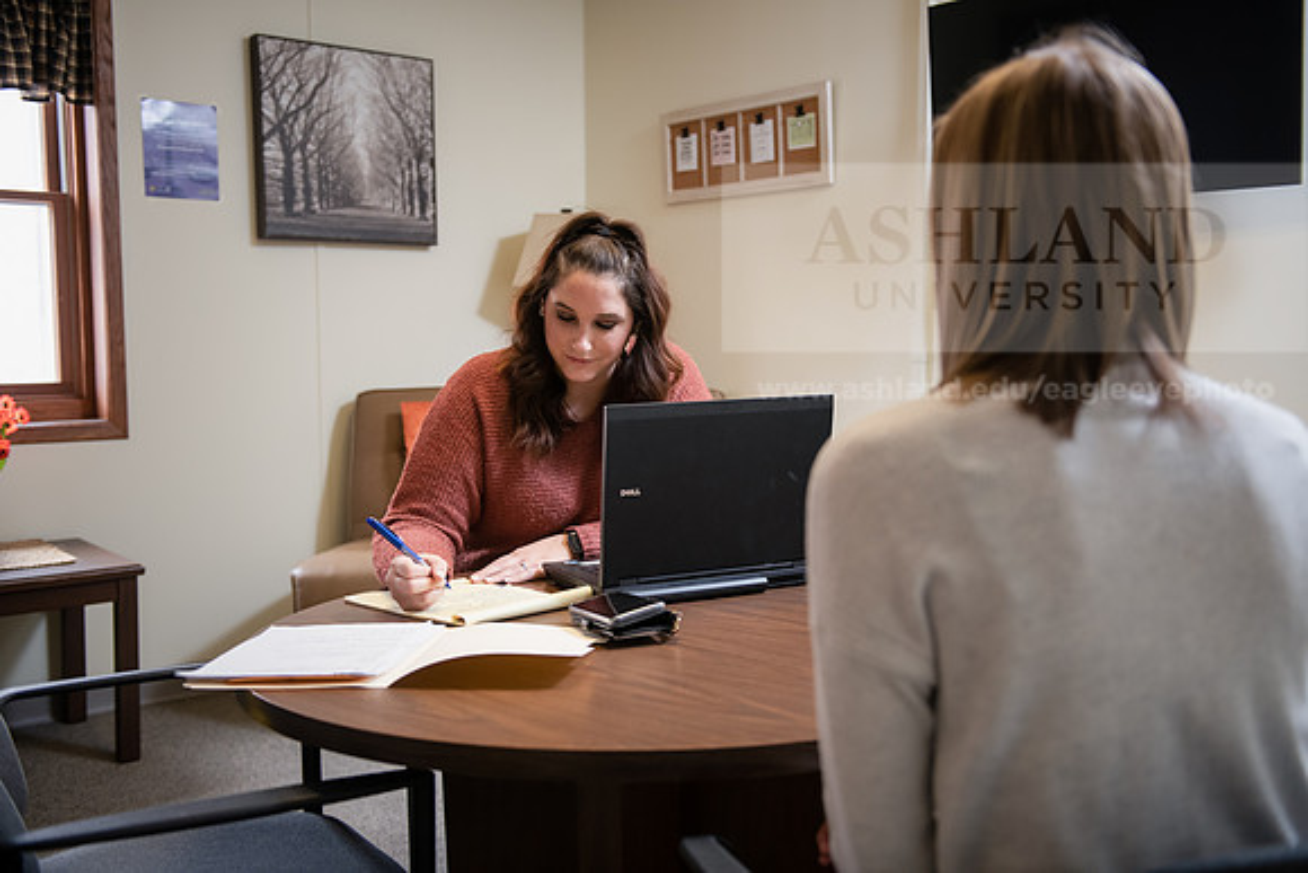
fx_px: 1308
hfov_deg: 53.1
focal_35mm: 36
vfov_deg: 36.9
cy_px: 436
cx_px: 654
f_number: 3.2
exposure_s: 1/125
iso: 1000
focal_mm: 36
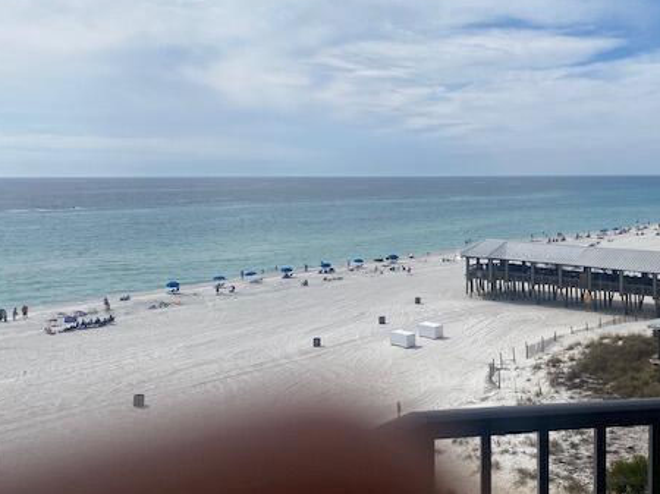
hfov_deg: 48.9
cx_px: 462
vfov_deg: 38.5
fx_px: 705
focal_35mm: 37
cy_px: 195
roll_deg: +0.0
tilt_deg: -2.3
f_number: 1.8
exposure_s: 1/7692
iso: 32
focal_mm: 4.25
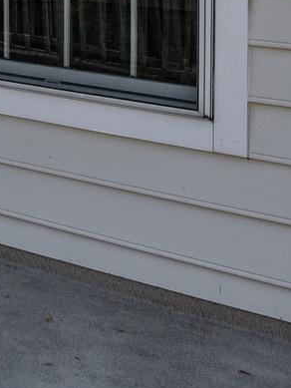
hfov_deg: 14.5
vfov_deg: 20.8
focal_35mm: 81
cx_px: -326
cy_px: -178
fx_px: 907
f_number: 7.1
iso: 100
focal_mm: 16
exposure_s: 1/200
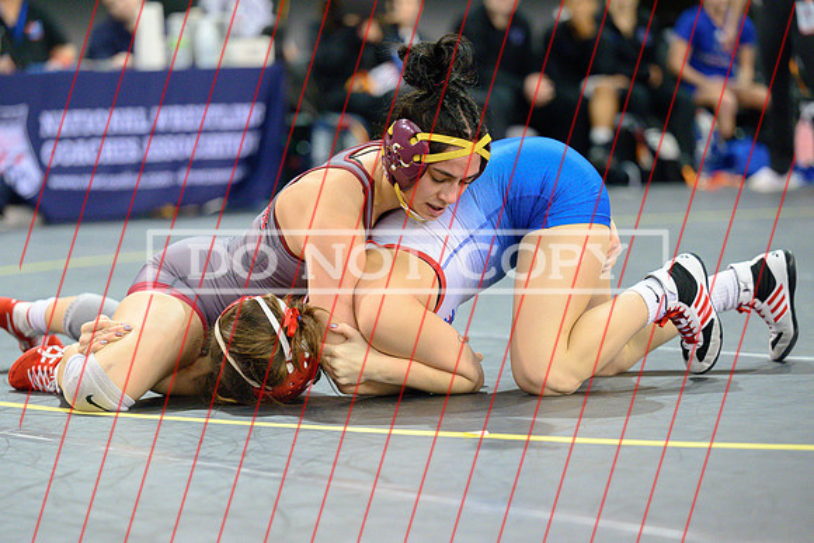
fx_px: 3090
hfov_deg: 15.0
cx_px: 397
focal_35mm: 137
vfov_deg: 10.0
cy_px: 306
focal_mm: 120
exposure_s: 1/640
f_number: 2.8
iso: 5600
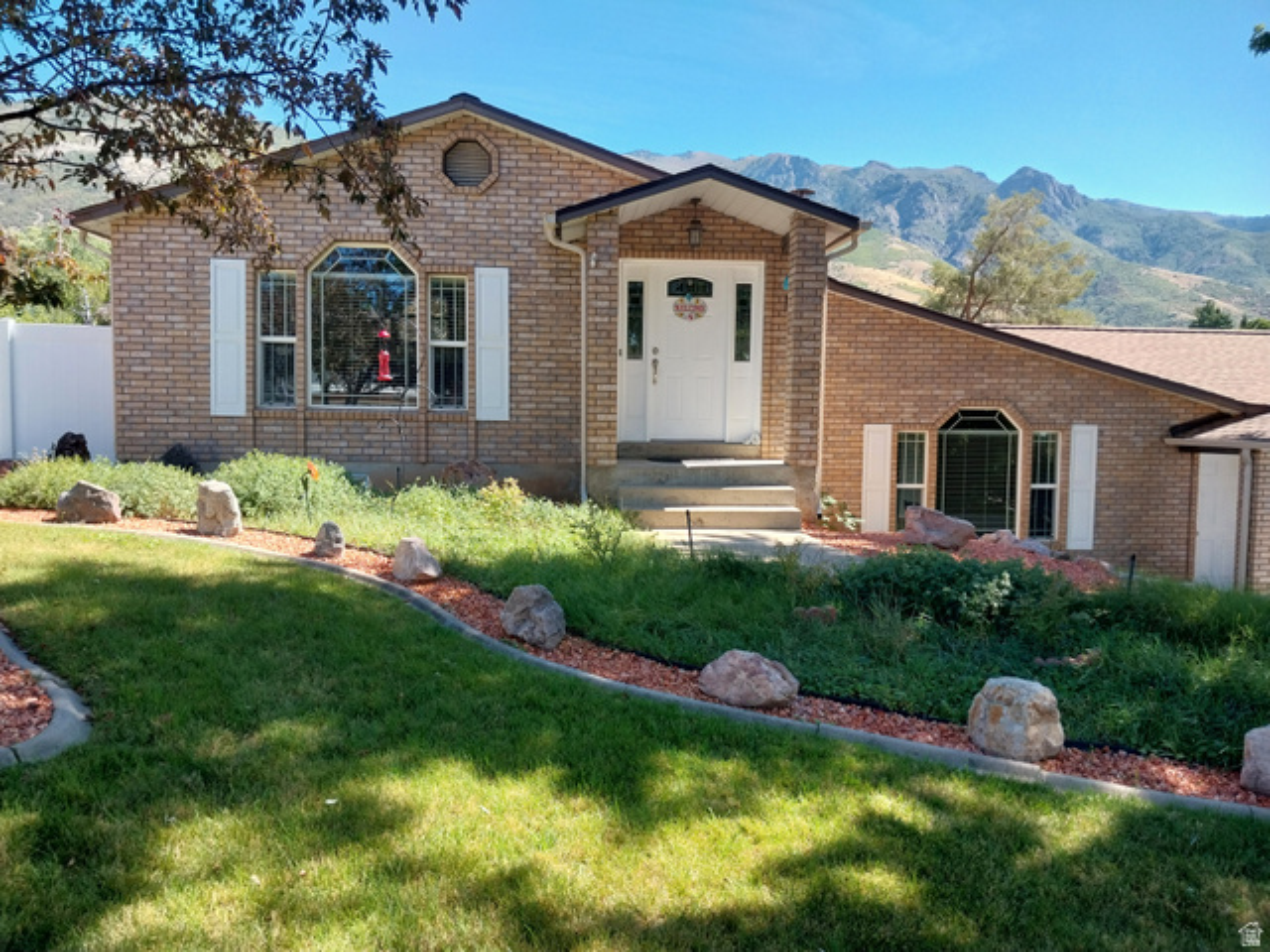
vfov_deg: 53.1
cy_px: 476
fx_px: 954
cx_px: 635
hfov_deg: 67.3
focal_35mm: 26
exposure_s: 1/213
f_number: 1.8
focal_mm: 4
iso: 20
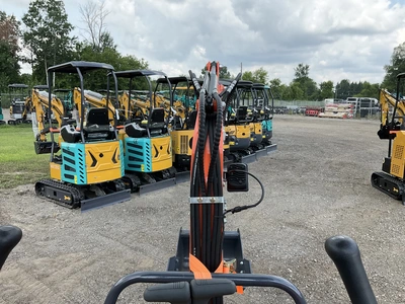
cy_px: 152
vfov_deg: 48.2
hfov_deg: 61.7
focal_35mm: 29
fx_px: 339
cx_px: 202
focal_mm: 3
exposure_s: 1/593
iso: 25
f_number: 1.8
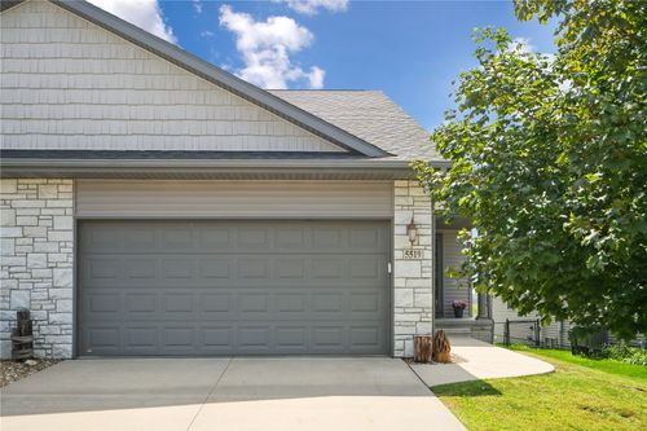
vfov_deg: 37.8
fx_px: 629
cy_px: 216
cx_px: 324
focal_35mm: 35
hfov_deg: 54.5
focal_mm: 35
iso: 400
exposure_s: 1/500
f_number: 10
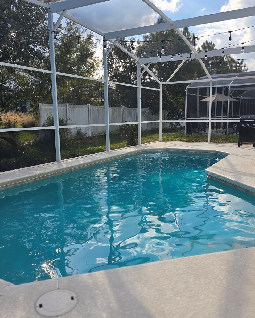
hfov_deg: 48.5
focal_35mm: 30
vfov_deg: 58.8
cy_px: 159
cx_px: 136
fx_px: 283
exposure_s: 1/354
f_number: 1.7
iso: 12
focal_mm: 6.3
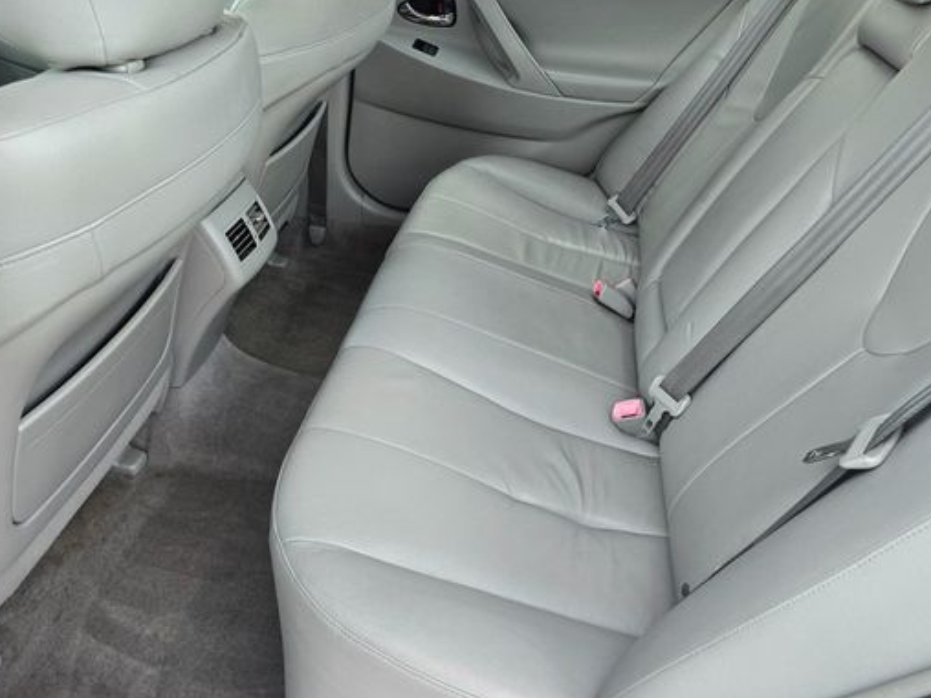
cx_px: 444
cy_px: 363
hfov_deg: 61.6
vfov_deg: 48.2
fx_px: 780
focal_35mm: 29
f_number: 1.7
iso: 160
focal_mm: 6.3
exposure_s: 1/120
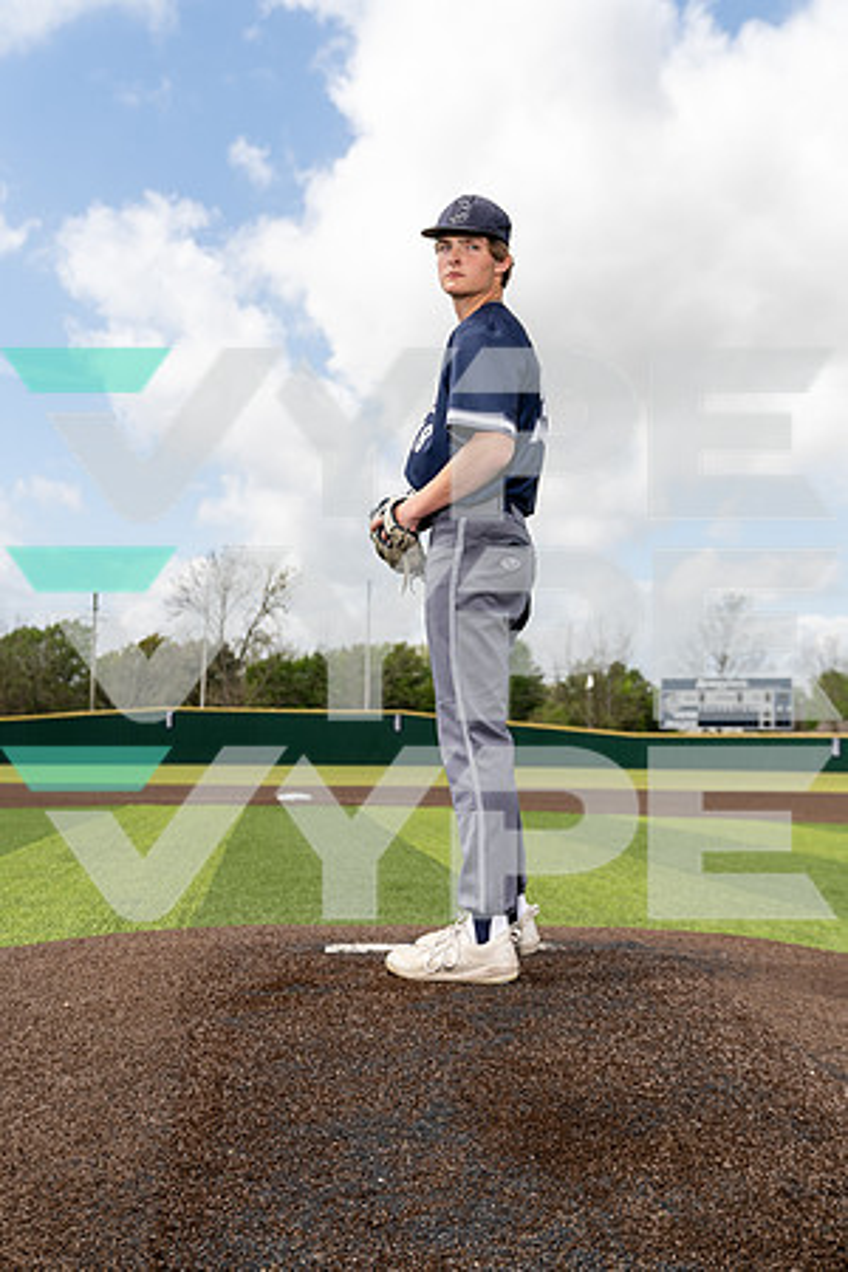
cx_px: 424
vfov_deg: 47.4
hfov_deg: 32.6
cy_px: 636
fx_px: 1449
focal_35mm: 41
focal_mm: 41
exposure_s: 1/1250
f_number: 4
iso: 250
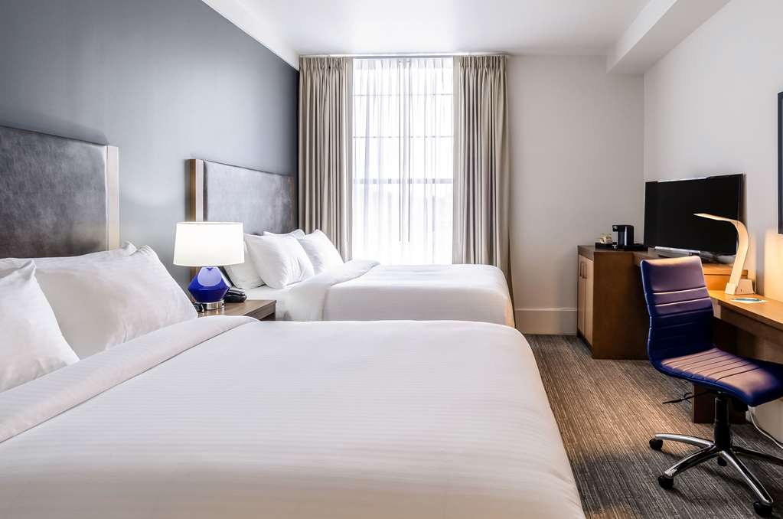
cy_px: 260
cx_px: 392
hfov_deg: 90.1
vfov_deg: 67.2
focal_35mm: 18
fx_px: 391
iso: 400
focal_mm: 12
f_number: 11
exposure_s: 1/60
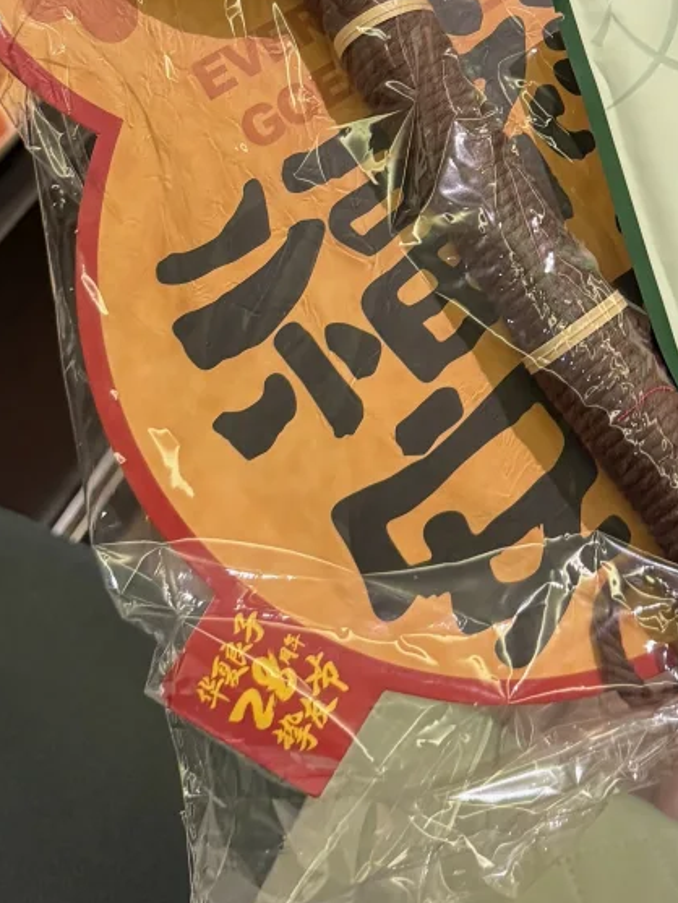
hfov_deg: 23.3
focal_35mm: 62
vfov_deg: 28.5
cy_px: -73
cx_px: 556
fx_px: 1619
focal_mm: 6.76
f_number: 1.78
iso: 320
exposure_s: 1/50
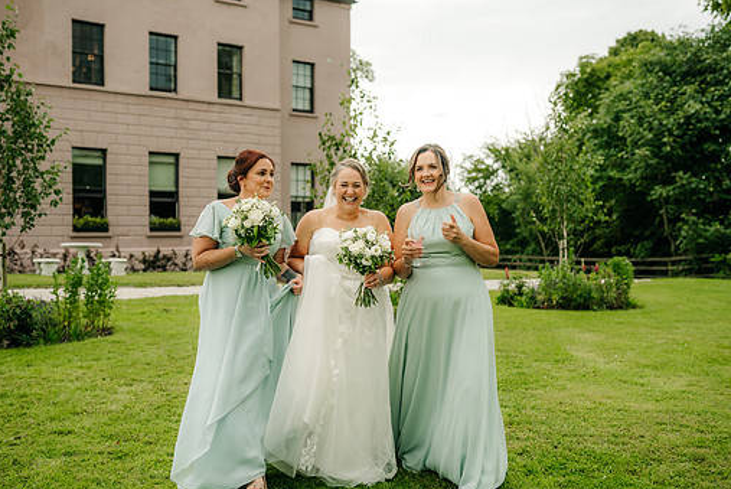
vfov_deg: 33.5
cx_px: 342
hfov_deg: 48.4
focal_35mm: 40
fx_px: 813
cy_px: 253
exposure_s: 1/640
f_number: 2.2
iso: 100
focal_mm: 35
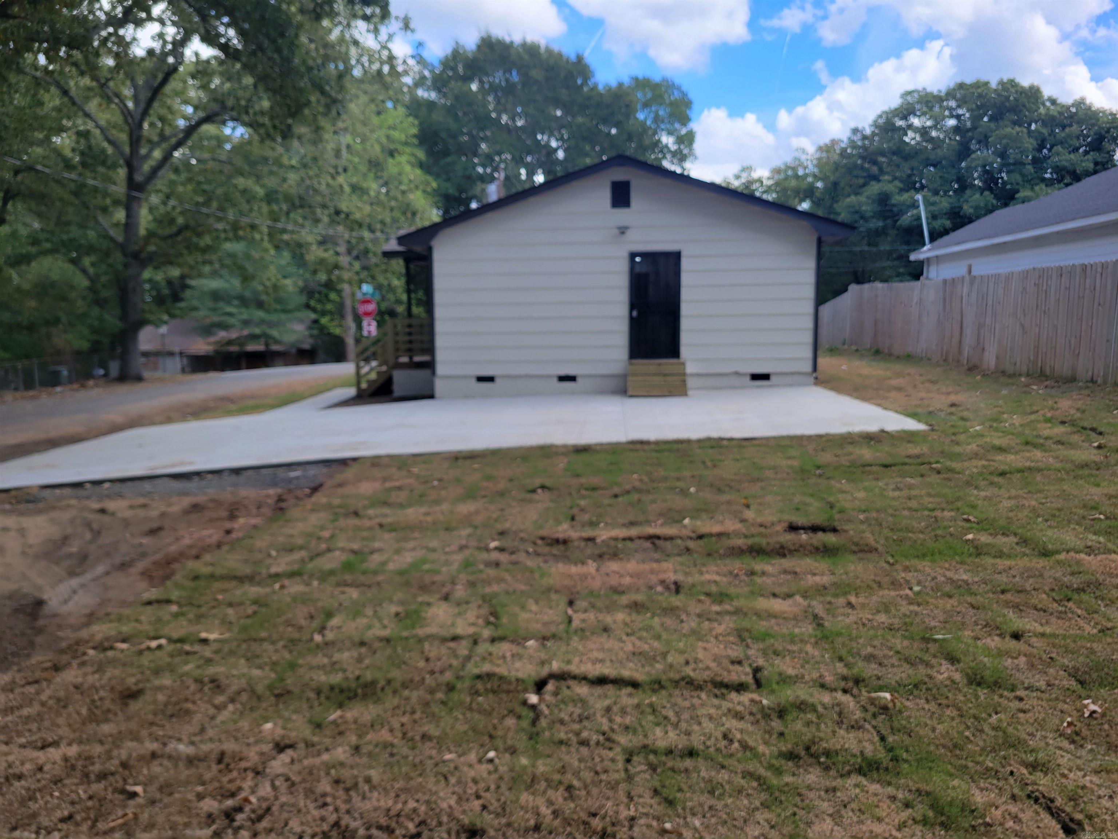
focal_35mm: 26
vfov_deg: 53.1
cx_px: 559
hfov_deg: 67.3
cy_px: 420
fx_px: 840
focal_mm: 5.4
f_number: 1.8
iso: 40
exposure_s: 1/591
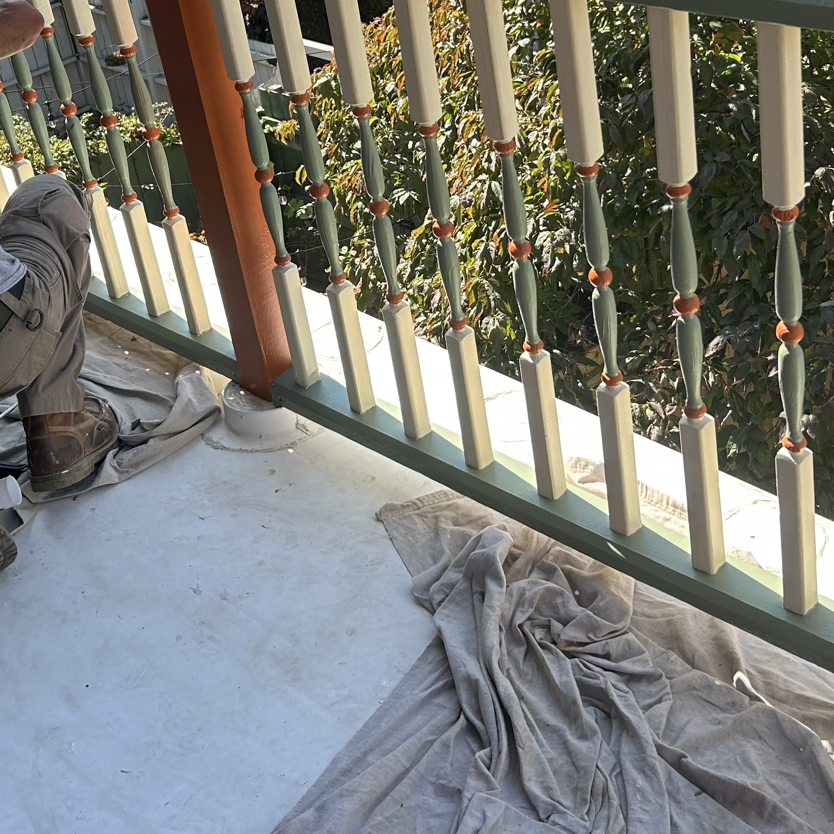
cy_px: 231
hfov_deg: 32.2
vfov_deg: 31.7
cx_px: 396
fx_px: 1445
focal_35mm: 53
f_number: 1.5
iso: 50
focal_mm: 5.7
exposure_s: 1/924
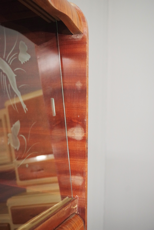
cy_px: 115
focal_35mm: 36
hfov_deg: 36.9
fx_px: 231
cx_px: 77
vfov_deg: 53.1
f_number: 4
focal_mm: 24.38
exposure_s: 1/60
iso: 3200
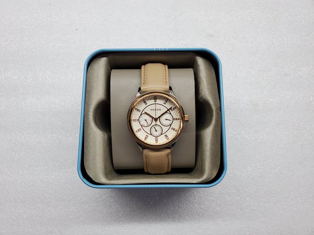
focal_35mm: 26
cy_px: 118
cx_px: 157
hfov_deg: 67.3
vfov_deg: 53.1
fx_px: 236
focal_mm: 4.3
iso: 160
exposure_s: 1/120
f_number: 2.4
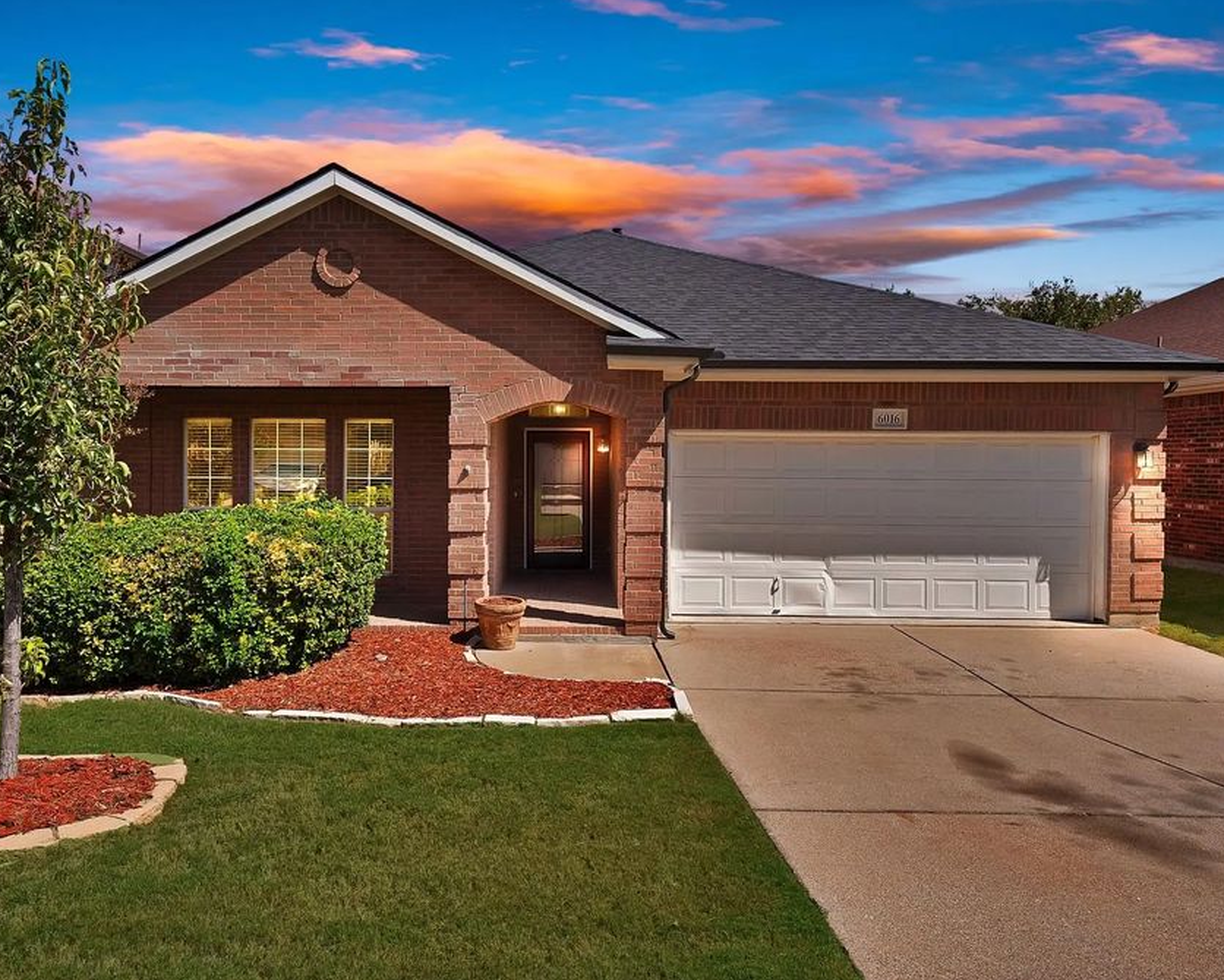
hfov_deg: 72.5
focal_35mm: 23
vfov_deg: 60.9
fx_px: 833
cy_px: 483
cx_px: 562
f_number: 9
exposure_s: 1/320
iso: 640
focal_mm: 20
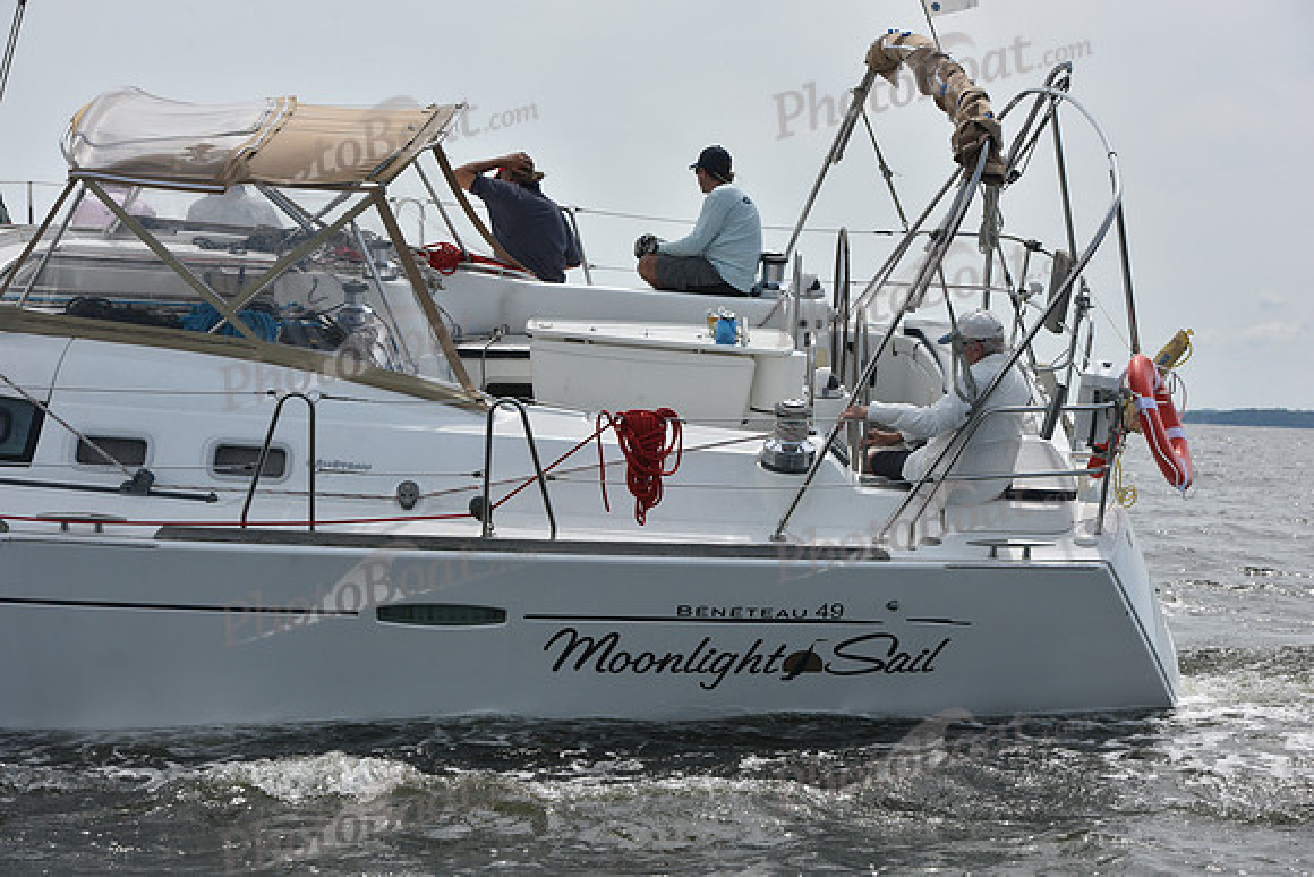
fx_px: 2555
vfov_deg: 19.5
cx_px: 657
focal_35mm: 70
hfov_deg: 28.8
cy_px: 438
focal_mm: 70
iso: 320
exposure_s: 1/1600
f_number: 8
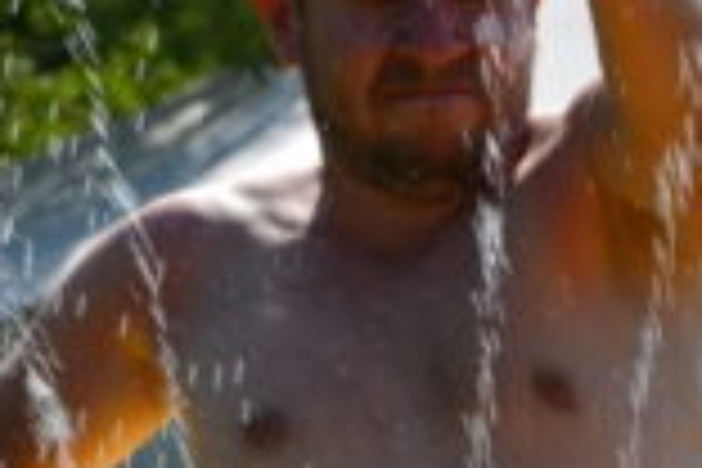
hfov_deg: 5.1
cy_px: 191
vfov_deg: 3.4
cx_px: 644
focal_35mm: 407
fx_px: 7928
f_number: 9
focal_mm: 85
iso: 100
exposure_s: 1/320
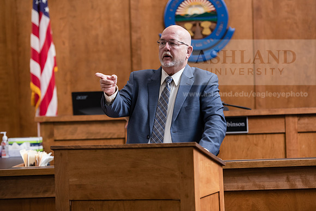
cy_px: 106
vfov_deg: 11.0
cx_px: 158
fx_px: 1097
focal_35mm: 125
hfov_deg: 16.4
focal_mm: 125
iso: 800
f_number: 3.5
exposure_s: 1/200
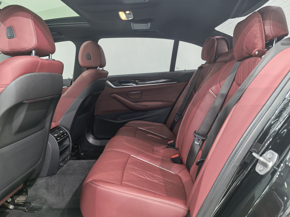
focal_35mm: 27
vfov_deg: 51.4
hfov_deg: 65.3
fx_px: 226
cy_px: 108
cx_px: 145
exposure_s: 1/33.3
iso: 200
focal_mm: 5.52
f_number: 1.9
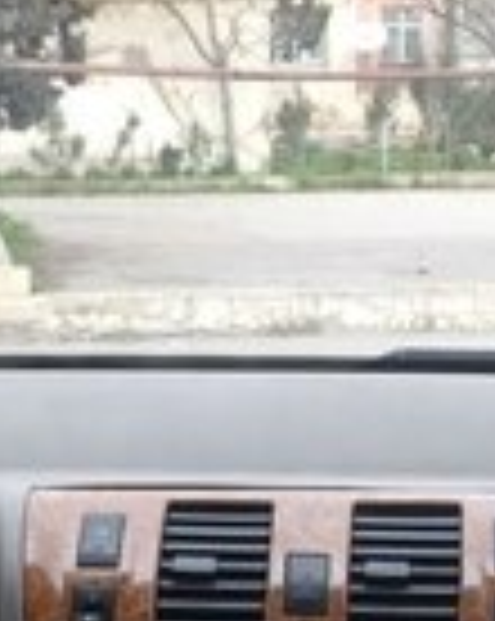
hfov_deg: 15.1
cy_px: 675
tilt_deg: -15.4
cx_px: 207
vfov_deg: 18.2
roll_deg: +0.9
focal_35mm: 102
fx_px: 1872
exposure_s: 1/100
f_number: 2.2
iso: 40
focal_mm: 4.15
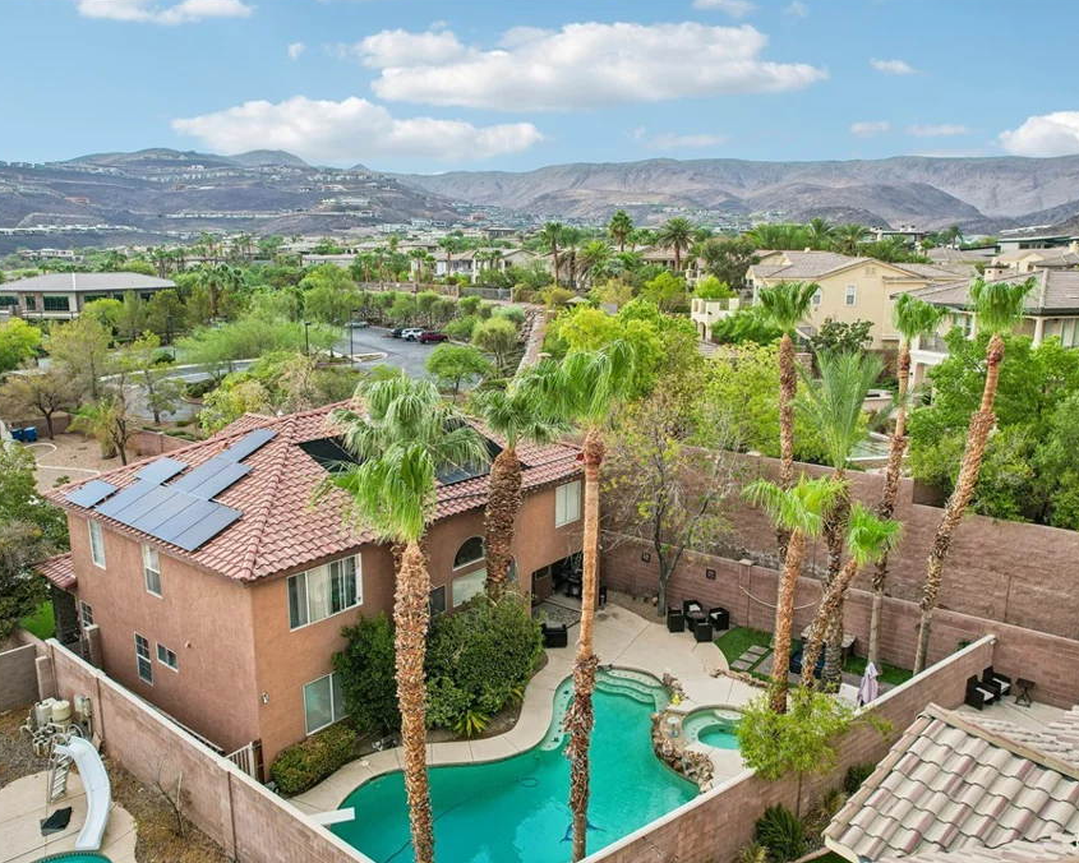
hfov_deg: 68.1
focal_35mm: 25
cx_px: 515
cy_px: 430
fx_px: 798
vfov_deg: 56.8
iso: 150
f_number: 2.8
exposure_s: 1/400
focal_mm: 8.4
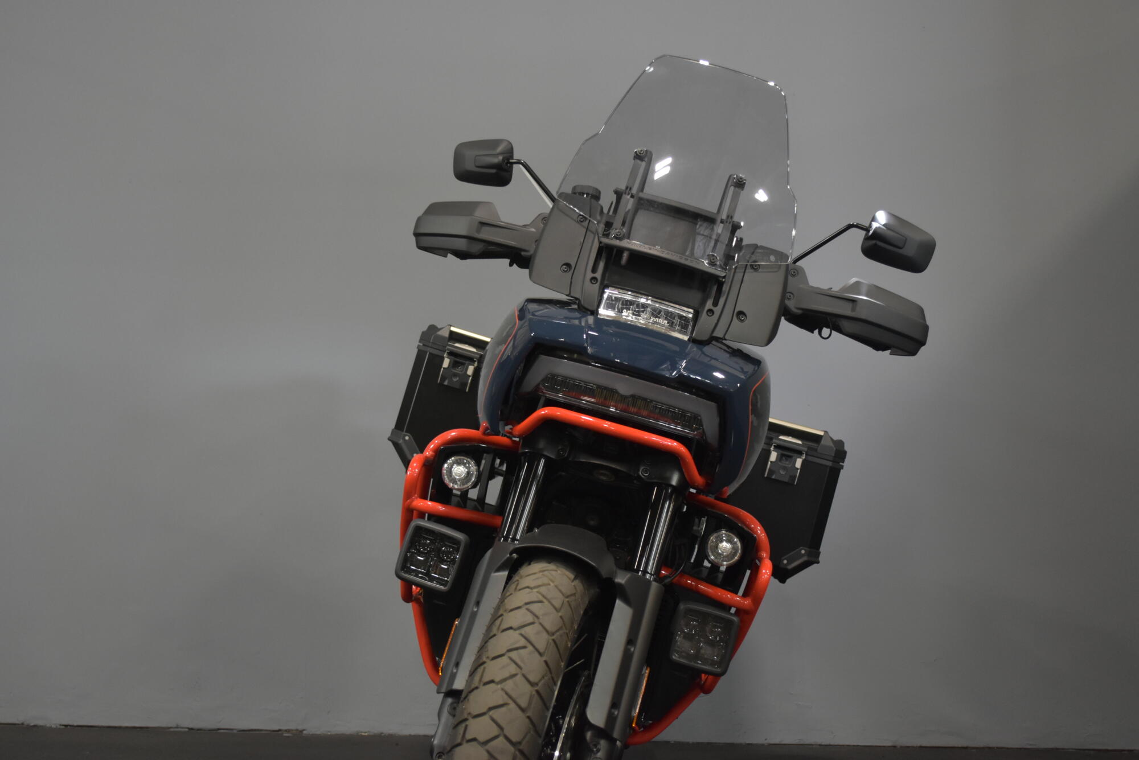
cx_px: 570
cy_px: 380
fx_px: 1519
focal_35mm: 48
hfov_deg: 41.1
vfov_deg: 28.1
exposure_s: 1/30
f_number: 4.8
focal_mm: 32
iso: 1100
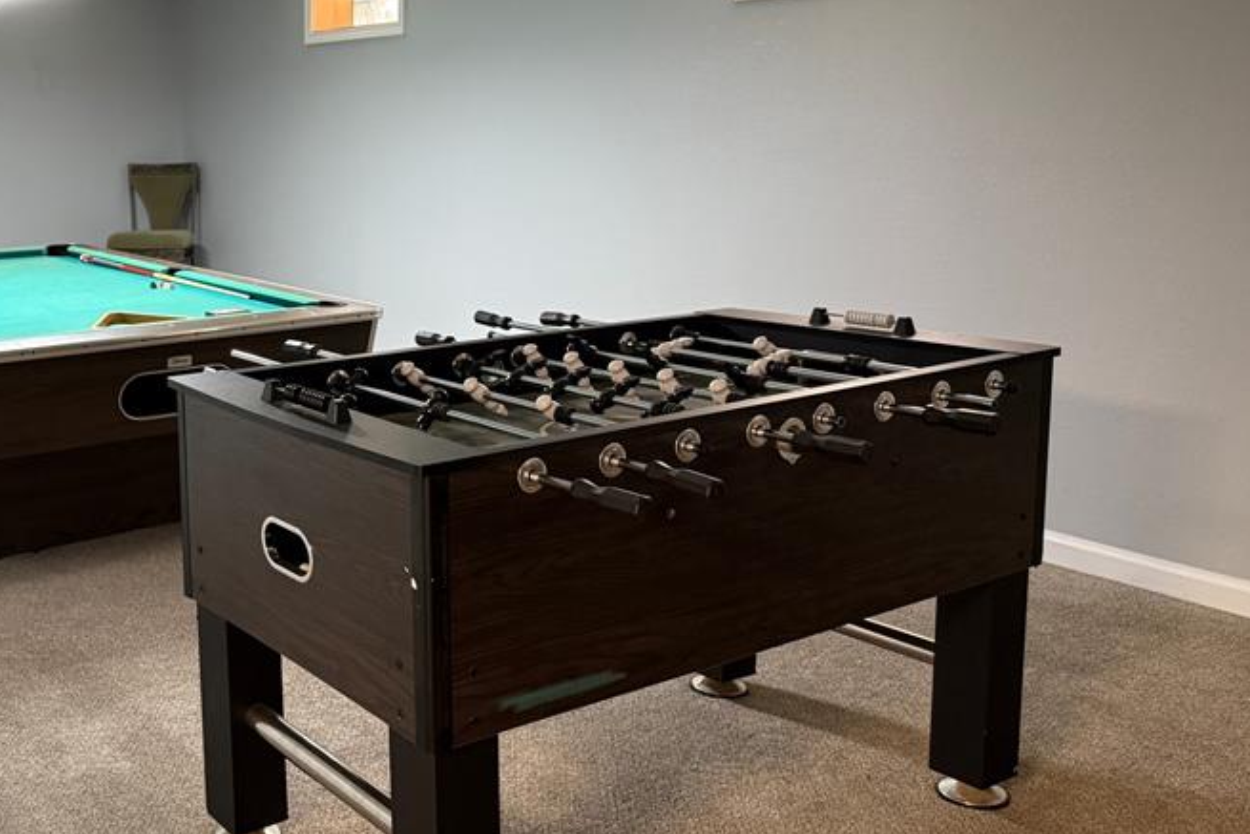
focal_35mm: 39
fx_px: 1354
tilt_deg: -8.6
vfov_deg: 34.1
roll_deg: +1.2
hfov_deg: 47.5
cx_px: 294
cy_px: 330
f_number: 1.78
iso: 400
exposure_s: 1/60
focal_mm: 6.76
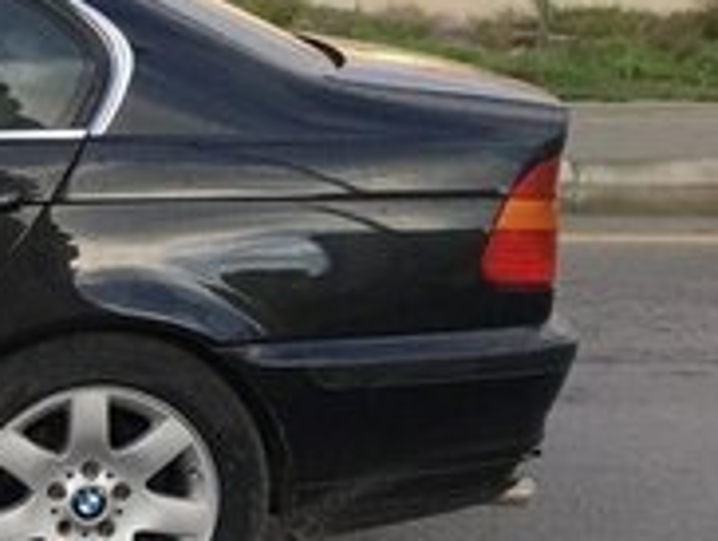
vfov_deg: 14.1
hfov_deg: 16.0
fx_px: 2181
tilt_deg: -14.9
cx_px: -552
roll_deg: +1.2
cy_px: 385
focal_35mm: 105
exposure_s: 1/425
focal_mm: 4.15
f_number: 2.2
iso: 25
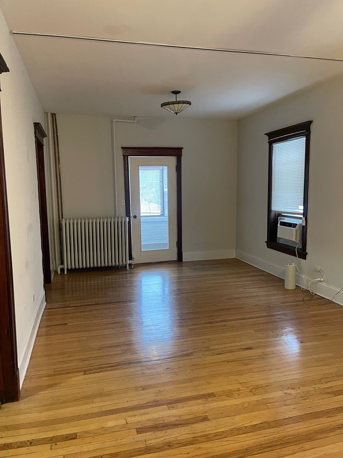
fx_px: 330
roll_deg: +1.0
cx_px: 172
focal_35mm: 25
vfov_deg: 69.4
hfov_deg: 54.9
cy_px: 229
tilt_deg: -8.0
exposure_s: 1/60
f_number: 1.6
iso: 400
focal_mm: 5.1
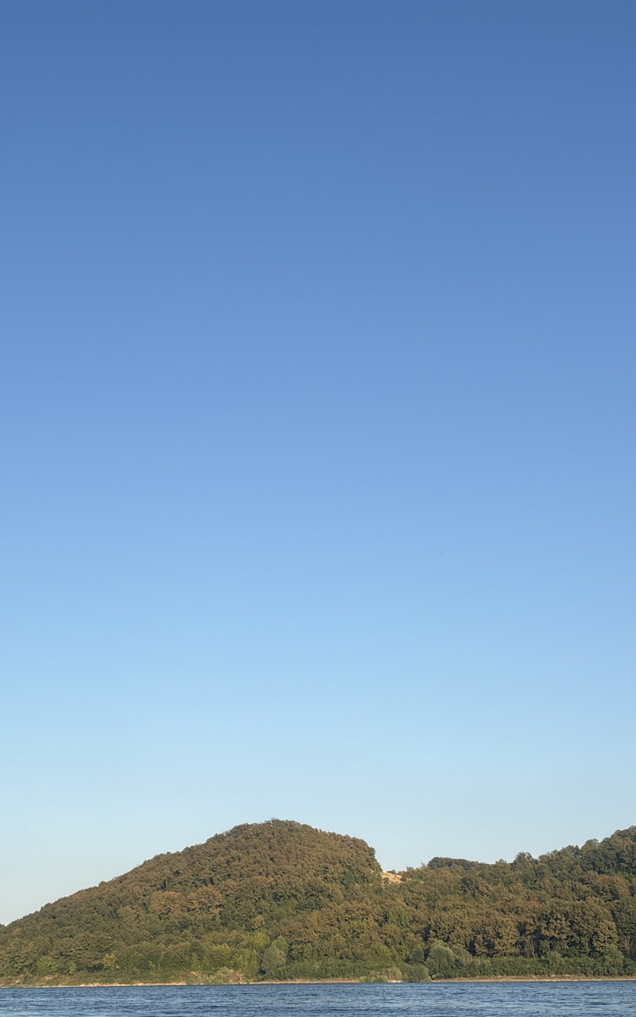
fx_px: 1331
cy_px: 628
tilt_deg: +14.4
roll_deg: +1.2
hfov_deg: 26.9
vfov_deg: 41.6
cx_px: 282
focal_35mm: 48
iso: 50
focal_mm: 5.96
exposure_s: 1/2242
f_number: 1.6
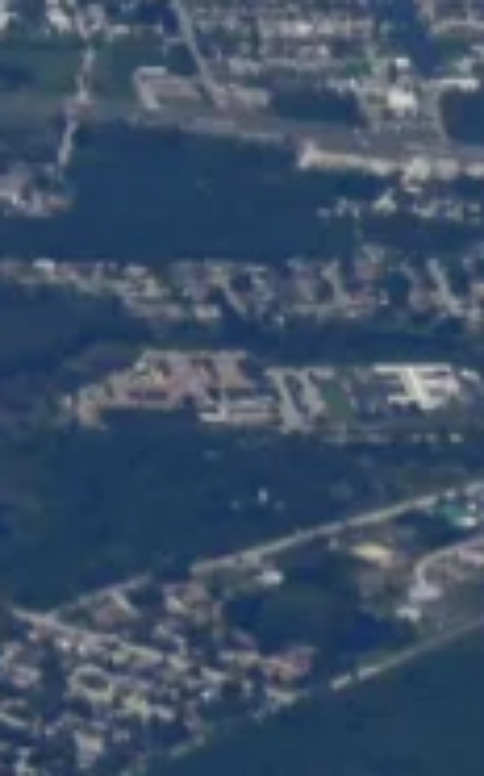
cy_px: 334
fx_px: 16128
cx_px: 1181
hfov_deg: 1.7
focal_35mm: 763
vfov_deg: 2.8
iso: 64
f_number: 5
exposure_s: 1/500
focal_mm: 28.8
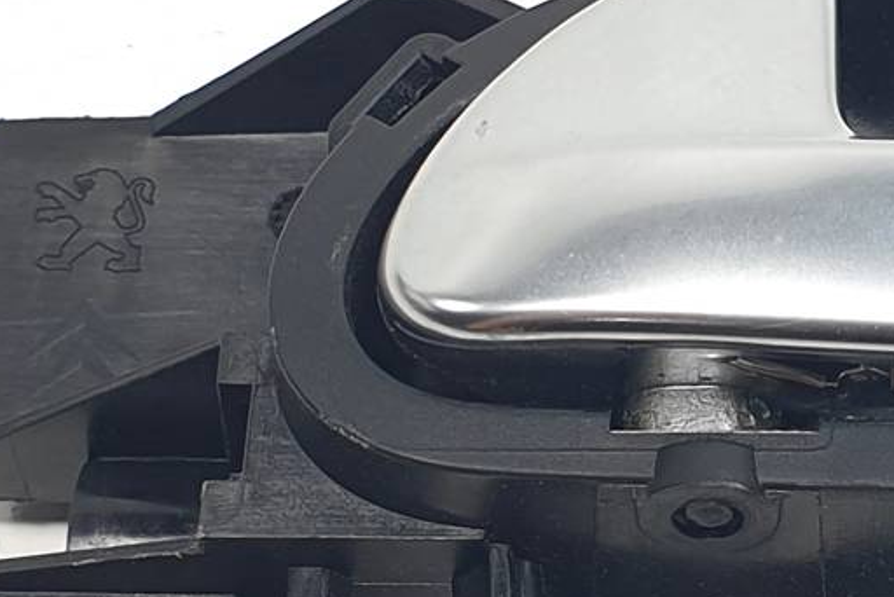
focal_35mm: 76
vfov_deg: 18.0
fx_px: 1888
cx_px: 903
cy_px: 361
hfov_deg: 25.3
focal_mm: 4.3
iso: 50
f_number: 2.4
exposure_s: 1/179
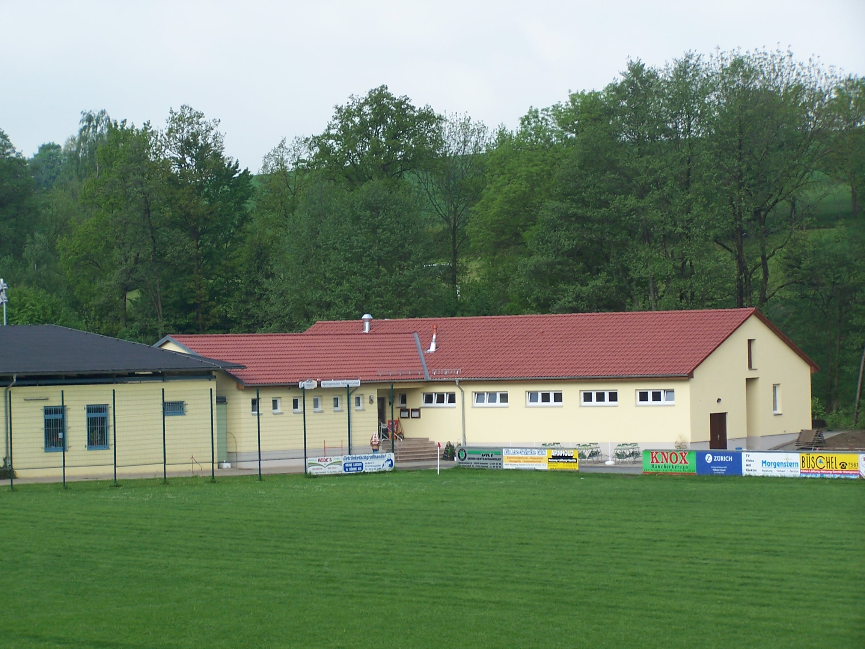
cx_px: 432
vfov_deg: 14.1
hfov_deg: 18.7
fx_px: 2624
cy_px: 324
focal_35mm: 105
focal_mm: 17.5
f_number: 3.2
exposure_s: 1/500
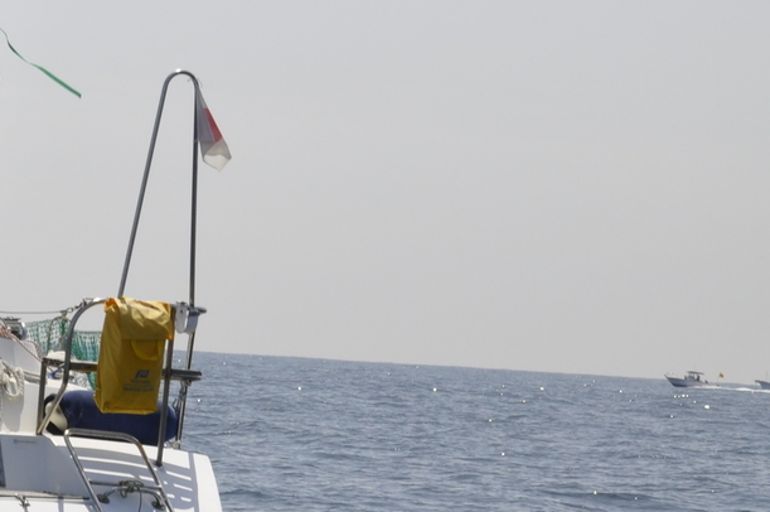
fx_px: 4316
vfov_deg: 6.8
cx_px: -282
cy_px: 201
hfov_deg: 10.0
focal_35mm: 202
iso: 200
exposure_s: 1/200
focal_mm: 48
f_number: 14
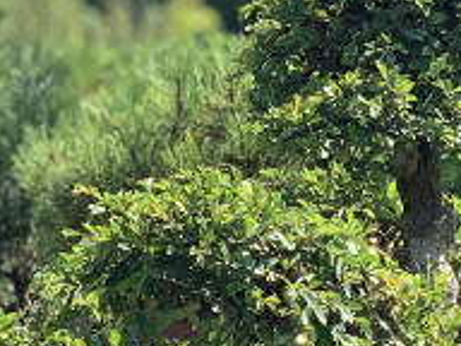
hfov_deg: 7.1
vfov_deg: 5.3
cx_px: 533
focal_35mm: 278
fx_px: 3702
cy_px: 625
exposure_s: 1/436
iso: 16
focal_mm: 6
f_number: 2.4
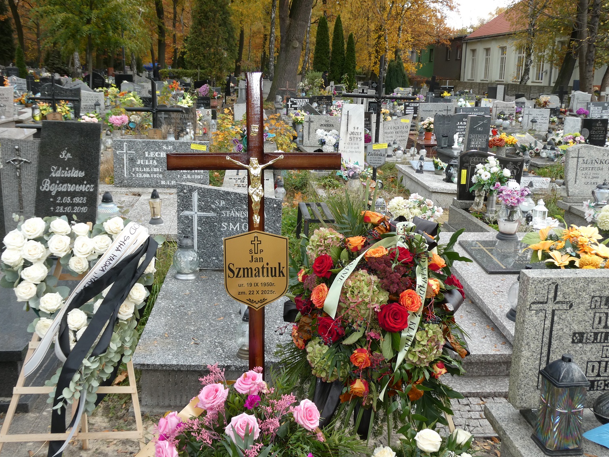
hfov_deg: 50.1
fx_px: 651
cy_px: 228
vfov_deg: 38.7
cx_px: 293
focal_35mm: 37
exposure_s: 1/80
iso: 80
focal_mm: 6.3
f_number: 3.7
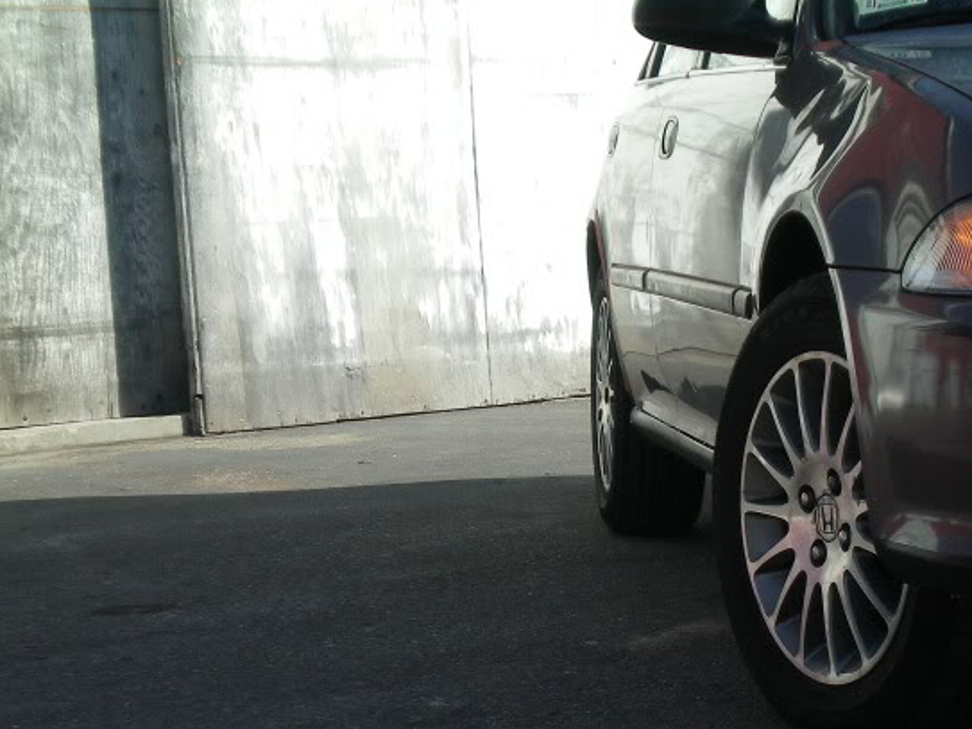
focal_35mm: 109
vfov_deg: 13.5
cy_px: 516
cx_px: 621
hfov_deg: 18.0
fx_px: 3060
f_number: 4.6
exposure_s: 1/640
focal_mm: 12.3
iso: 64
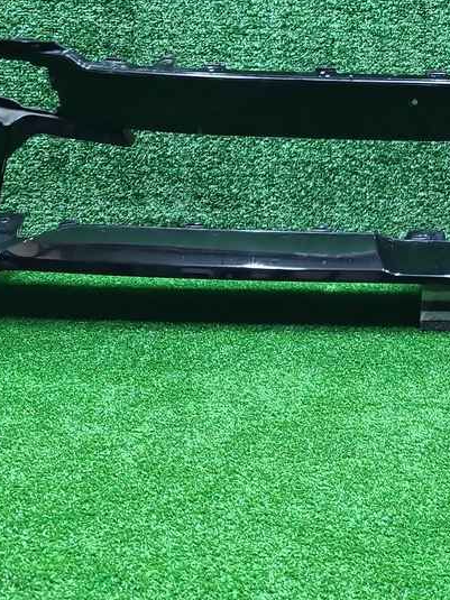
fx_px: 1214
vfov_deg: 27.1
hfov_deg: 20.1
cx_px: 489
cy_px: 93
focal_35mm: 70
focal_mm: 5.4
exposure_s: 1/50
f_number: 1.8
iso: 176
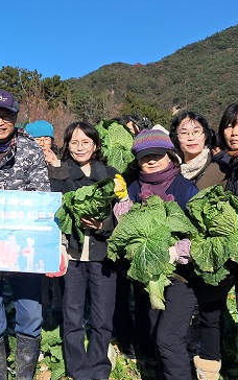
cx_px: -5
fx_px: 570
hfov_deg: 22.6
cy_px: 159
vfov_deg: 36.8
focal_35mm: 55
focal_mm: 4
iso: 50
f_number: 1.8
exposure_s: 1/1230
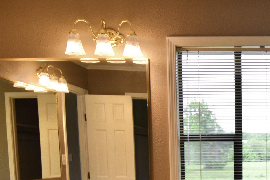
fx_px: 430
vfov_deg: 23.1
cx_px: 249
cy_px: 157
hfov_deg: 32.9
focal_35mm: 57
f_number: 6.3
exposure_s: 1/160
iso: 400
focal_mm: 15
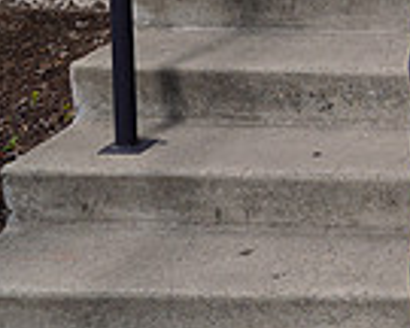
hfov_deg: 13.2
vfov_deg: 12.0
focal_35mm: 121
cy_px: -196
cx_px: 872
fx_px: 1468
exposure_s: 1/200
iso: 100
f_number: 7.1
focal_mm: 30
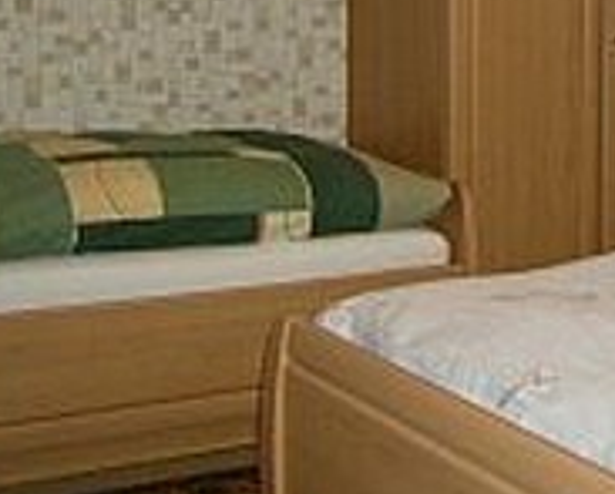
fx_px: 1404
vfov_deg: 19.7
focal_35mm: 77
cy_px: 81
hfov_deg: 23.6
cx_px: 625
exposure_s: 1/60
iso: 200
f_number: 2.8
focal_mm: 6
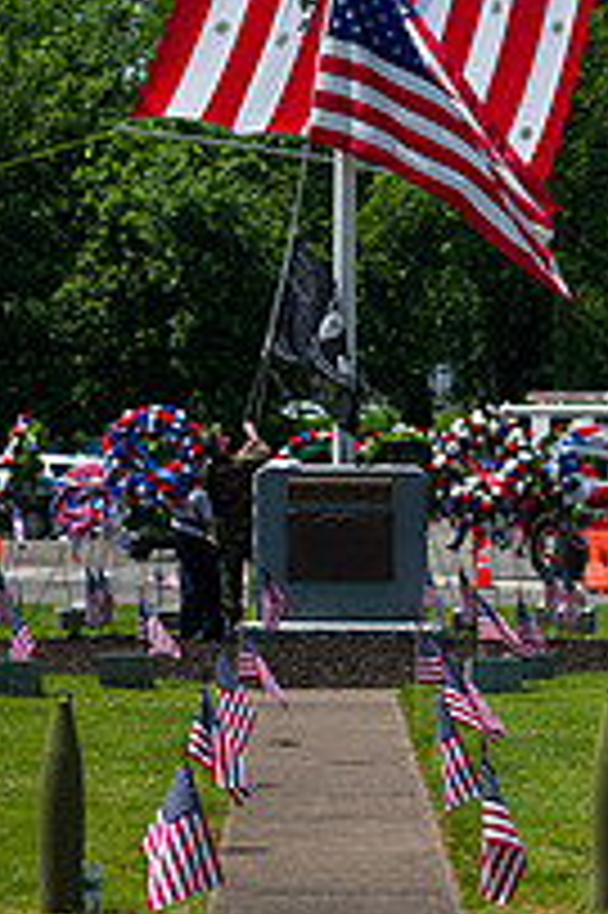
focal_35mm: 155
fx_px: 3933
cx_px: 372
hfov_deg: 8.8
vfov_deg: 13.1
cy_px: 63
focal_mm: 70
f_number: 3.2
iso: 200
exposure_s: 1/5000
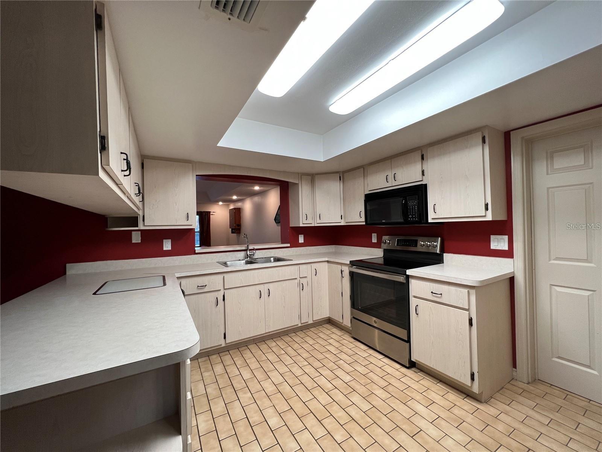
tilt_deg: -0.3
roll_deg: +1.3
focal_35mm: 13
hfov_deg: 106.2
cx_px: 301
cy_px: 226
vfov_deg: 89.9
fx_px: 226
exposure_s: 1/120
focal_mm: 1.57
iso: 200
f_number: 1.8
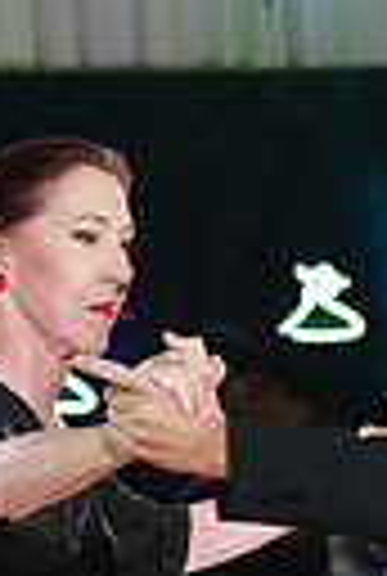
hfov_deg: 4.4
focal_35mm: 316
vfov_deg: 6.4
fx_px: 5068
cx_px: 340
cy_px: 868
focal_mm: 70
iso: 3200
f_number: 4
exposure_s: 1/400
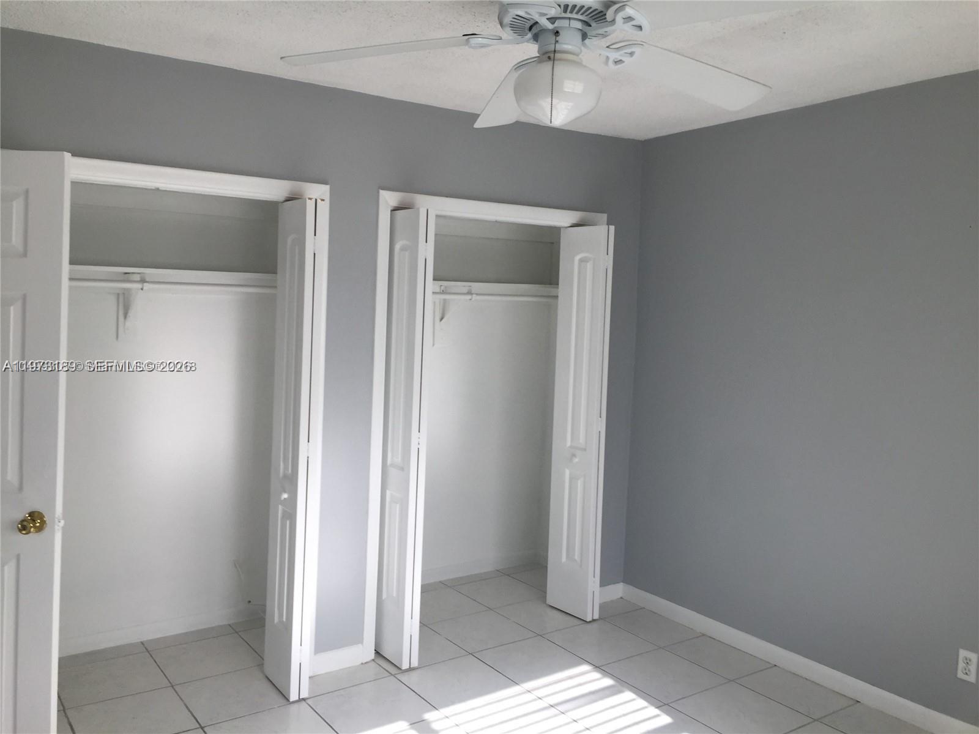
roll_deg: -1.6
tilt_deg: -2.4
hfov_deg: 61.7
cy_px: 367
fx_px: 820
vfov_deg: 48.2
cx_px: 490
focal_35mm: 29
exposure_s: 1/214
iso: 32
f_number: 2.2
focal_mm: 4.15
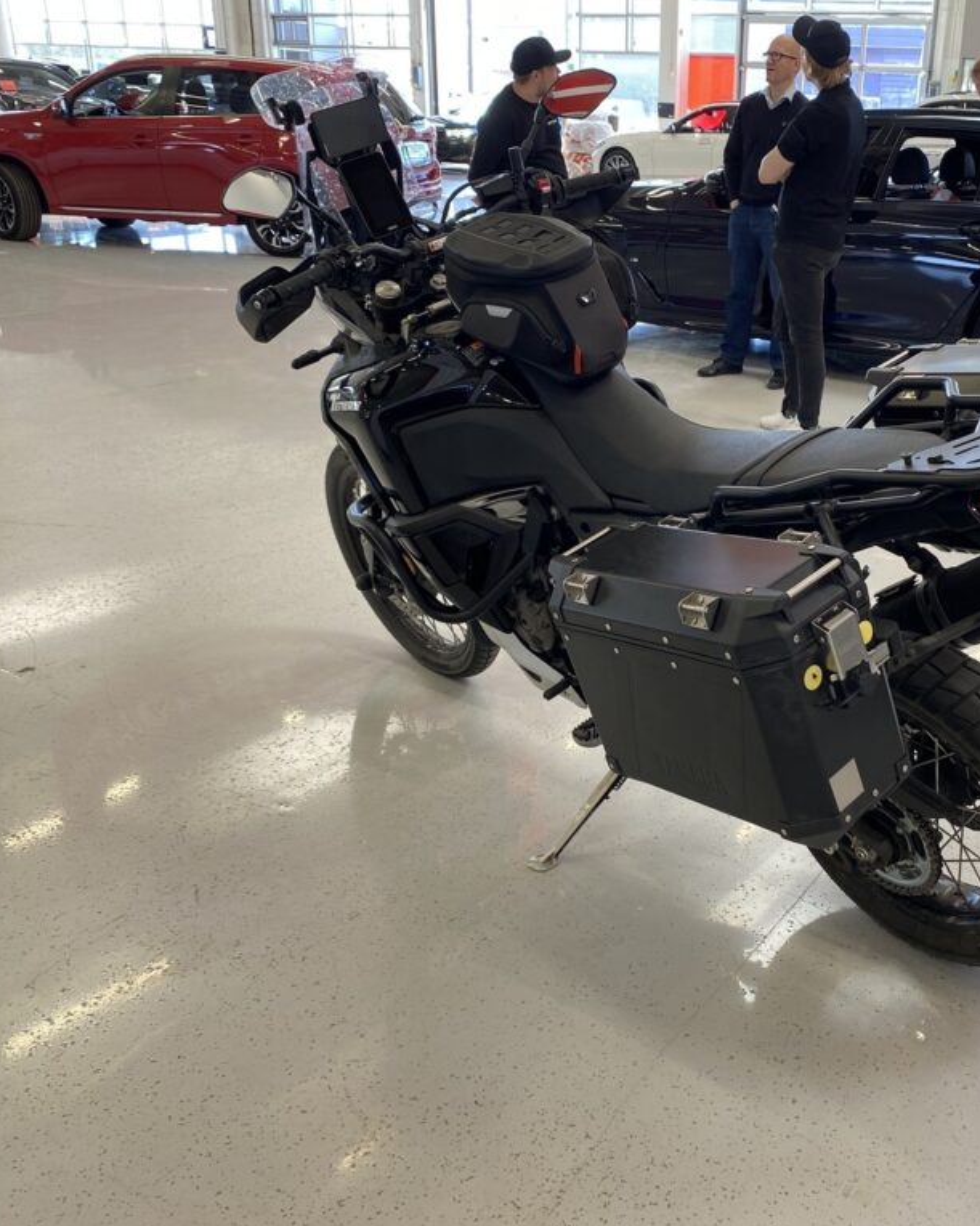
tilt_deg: -23.0
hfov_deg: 42.6
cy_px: 615
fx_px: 1233
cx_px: 678
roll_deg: -2.0
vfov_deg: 52.8
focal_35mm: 34
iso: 64
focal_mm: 4.25
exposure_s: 1/100
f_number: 1.8
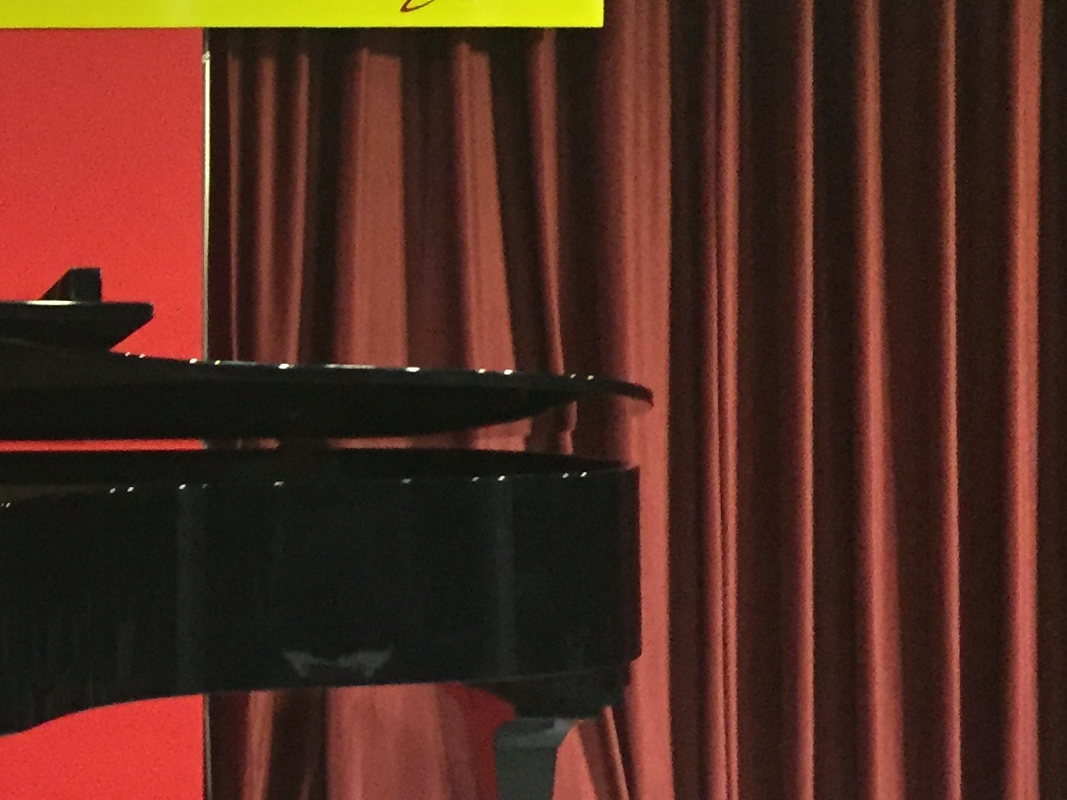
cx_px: -209
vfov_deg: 16.9
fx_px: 2682
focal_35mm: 87
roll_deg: -1.0
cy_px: 271
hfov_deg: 21.0
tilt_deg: +0.2
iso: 250
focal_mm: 4.15
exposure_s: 1/25
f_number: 2.2
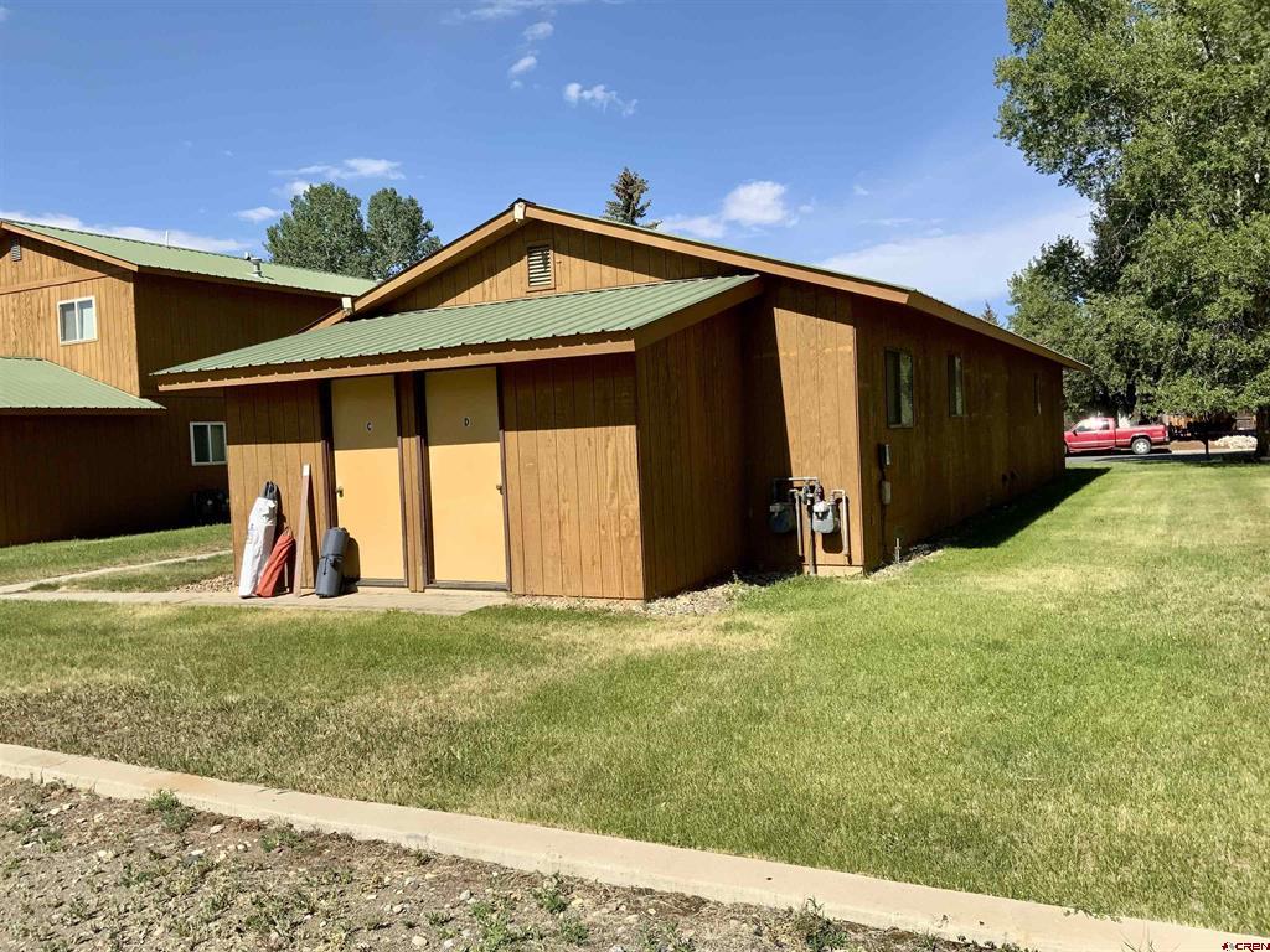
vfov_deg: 48.2
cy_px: 476
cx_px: 635
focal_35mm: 29
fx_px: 1064
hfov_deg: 61.7
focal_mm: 3
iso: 20
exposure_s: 1/2141
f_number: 1.8
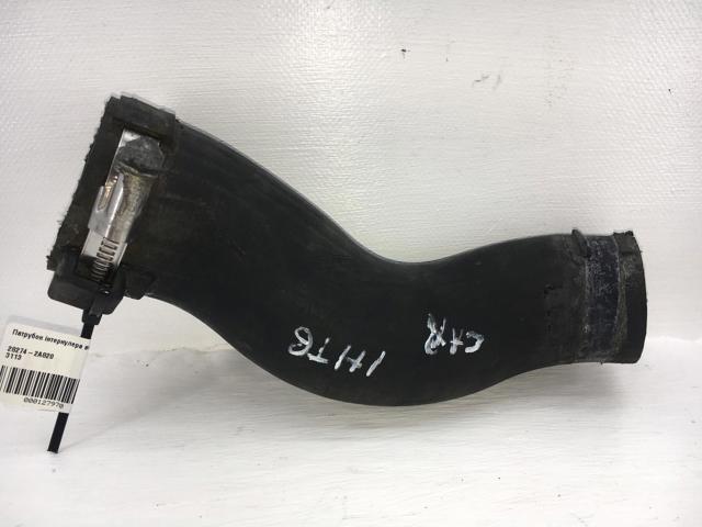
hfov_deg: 61.7
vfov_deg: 48.2
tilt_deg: -20.8
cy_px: 264
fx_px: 588
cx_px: 351
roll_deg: +1.0
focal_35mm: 29
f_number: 2.2
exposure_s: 1/295
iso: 25
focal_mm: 4.15
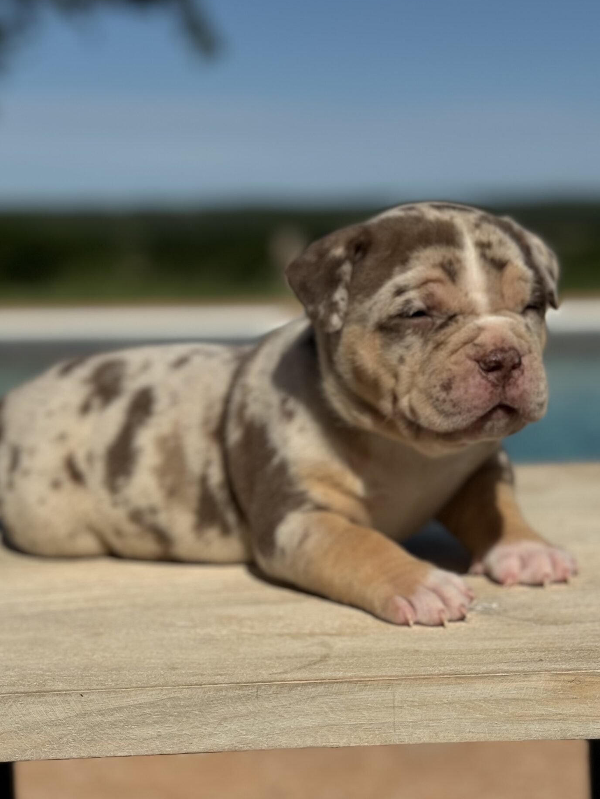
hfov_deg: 21.9
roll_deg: +1.4
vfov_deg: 29.0
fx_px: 1548
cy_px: 412
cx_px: 272
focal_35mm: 67
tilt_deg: -7.4
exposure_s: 1/9009
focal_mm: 6.76
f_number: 1.78
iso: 64
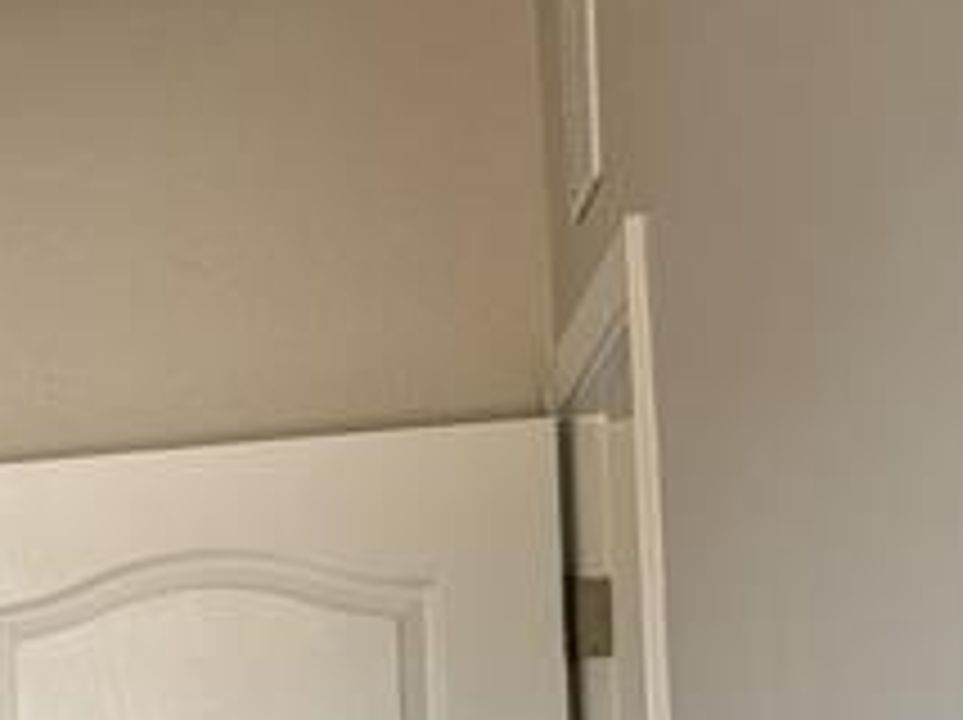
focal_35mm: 115
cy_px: 837
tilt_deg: +1.3
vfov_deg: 12.6
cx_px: -986
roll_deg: +2.1
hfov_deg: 14.2
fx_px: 3196
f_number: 1.78
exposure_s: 1/121
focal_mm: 6.76
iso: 125
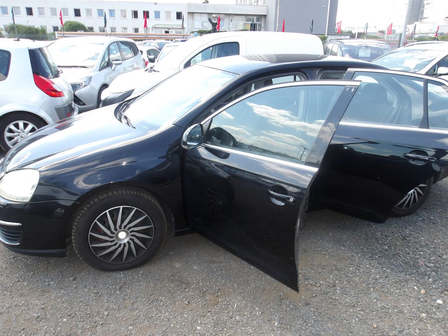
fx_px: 349
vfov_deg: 51.4
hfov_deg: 65.3
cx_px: 224
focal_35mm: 27
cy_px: 168
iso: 100
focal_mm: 4.9
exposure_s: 1/261
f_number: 3
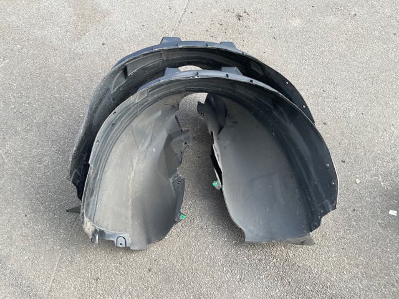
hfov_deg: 61.7
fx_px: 334
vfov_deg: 48.2
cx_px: 200
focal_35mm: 29
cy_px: 150
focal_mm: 3
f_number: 1.8
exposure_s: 1/179
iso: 16
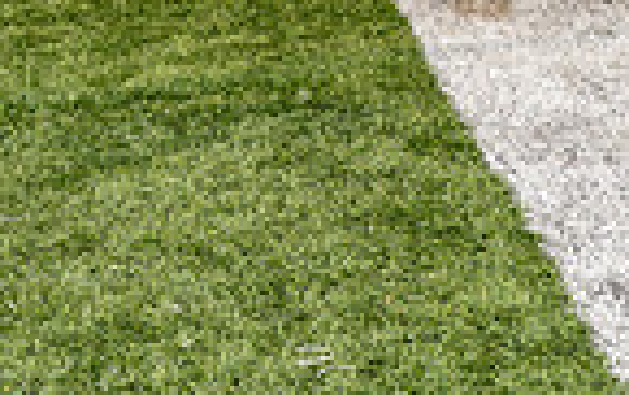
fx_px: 2489
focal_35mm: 145
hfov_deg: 14.2
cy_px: -517
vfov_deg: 8.4
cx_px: 612
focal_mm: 46
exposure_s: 1/250
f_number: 5.6
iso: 800
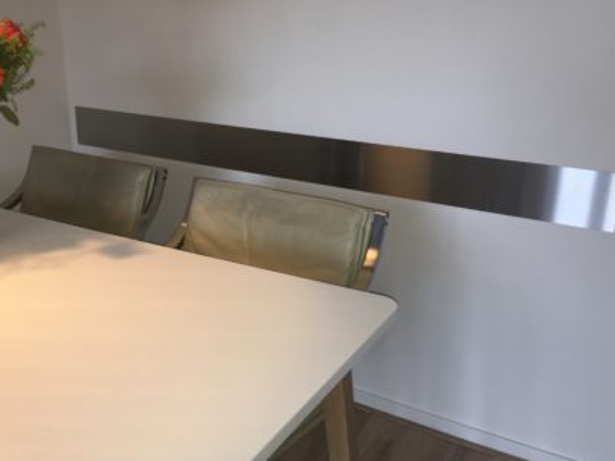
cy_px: 208
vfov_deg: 39.6
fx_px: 639
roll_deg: +0.0
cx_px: 272
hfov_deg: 51.3
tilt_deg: -16.9
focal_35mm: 36
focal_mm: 4.15
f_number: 2.2
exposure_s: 1/30
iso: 50
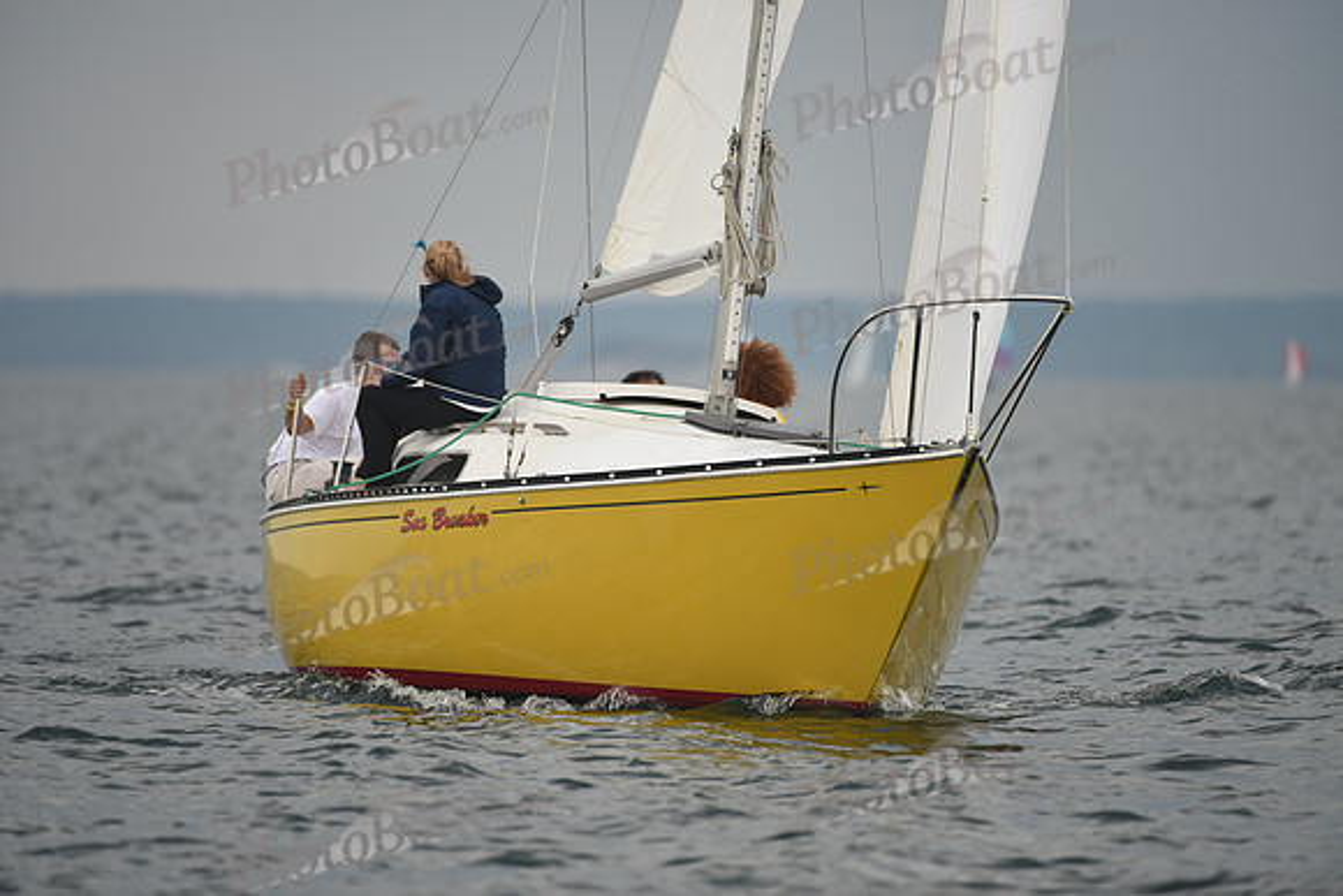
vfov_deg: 3.4
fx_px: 14925
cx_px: 672
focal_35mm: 400
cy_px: 448
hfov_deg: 5.2
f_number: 4
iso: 250
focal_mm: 400
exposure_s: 1/800
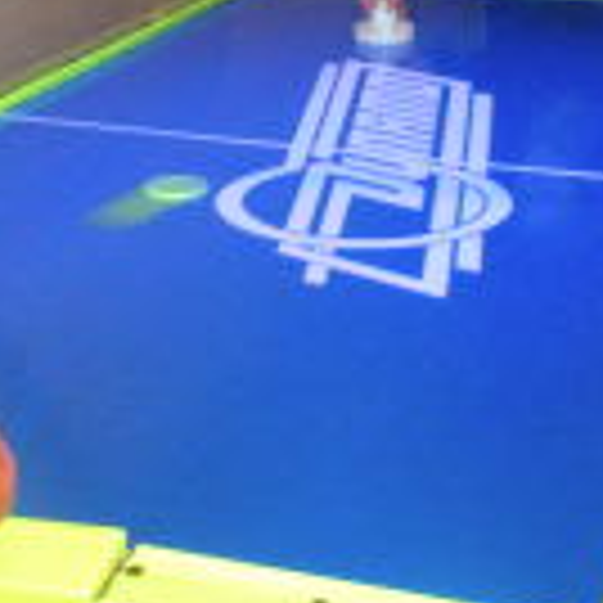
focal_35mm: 108
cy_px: 58
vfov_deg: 15.9
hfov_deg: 16.1
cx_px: 297
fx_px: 2128
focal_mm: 6.3
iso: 374
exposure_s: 1/30
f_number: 3.5
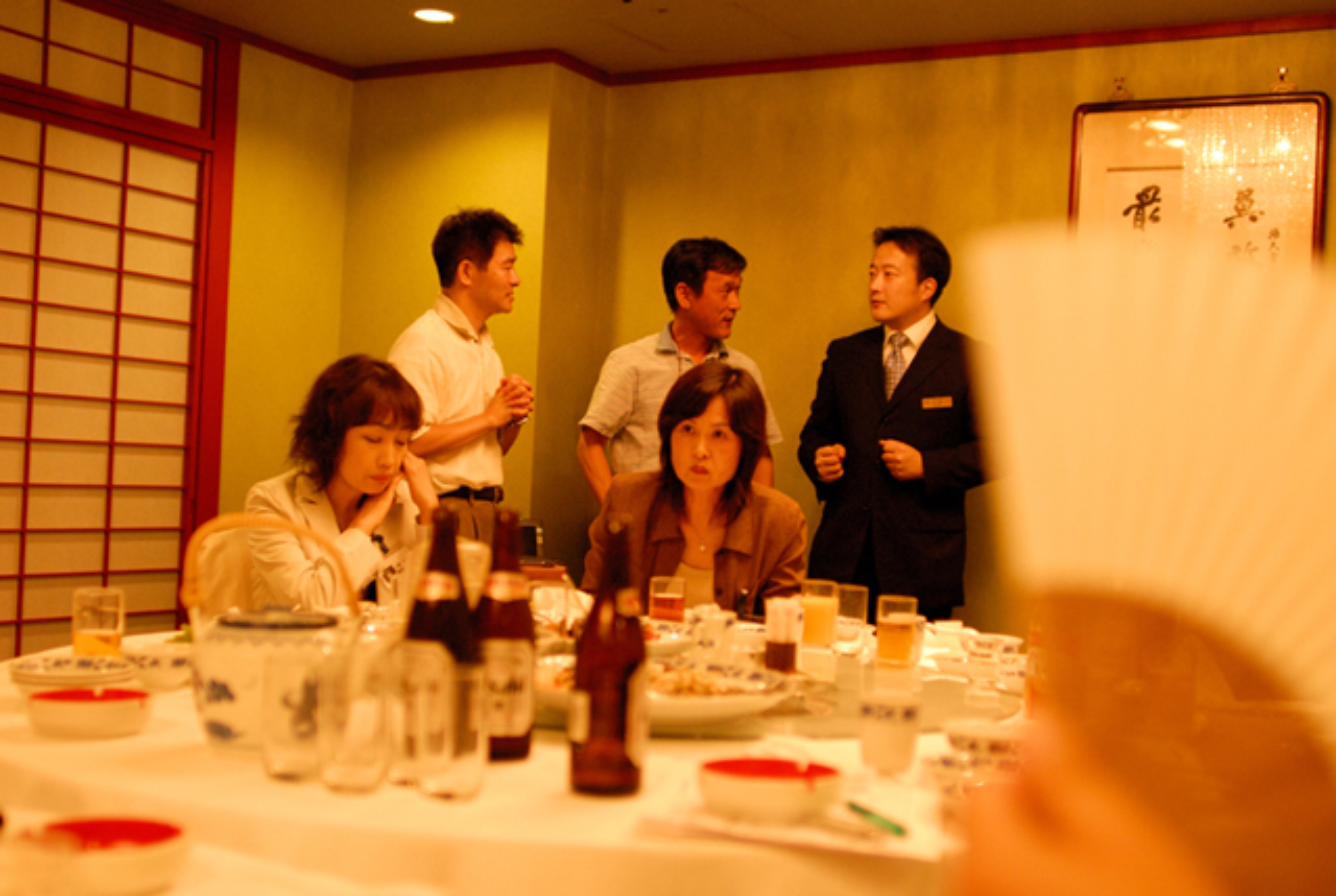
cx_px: 668
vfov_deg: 32.0
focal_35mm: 42
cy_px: 448
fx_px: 1561
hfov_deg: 46.3
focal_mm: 28
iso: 800
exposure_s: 1/90
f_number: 2
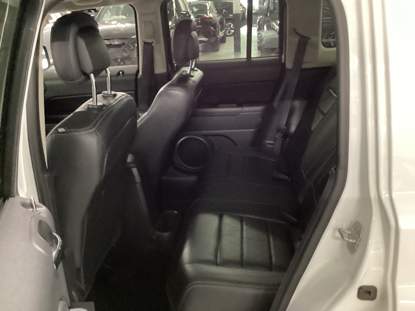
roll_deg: +3.6
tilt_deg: -22.3
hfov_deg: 58.4
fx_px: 372
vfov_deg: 45.4
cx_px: 208
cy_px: 156
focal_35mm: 31
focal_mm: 3.3
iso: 640
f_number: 2.4
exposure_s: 1/17
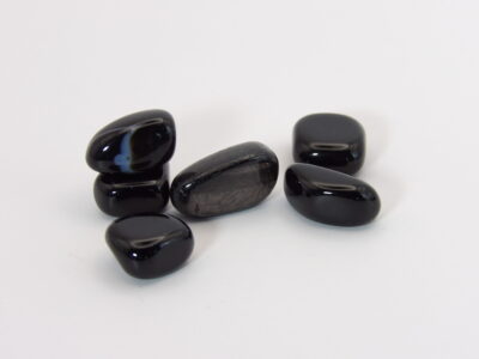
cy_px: 180
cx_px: 240
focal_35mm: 169
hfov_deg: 11.7
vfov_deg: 8.8
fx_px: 2339
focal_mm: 30.2
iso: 200
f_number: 4.4
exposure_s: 1/82
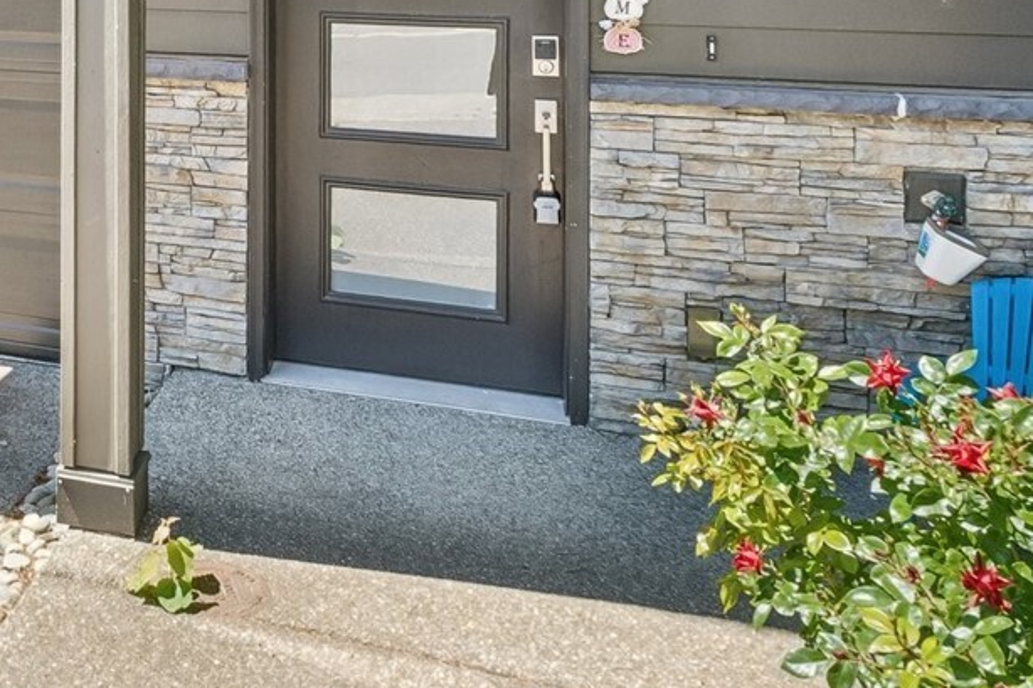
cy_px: -120
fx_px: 1368
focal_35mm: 48
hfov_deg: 35.3
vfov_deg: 25.6
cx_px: -109
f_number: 9
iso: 250
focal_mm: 11.5
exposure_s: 1/50
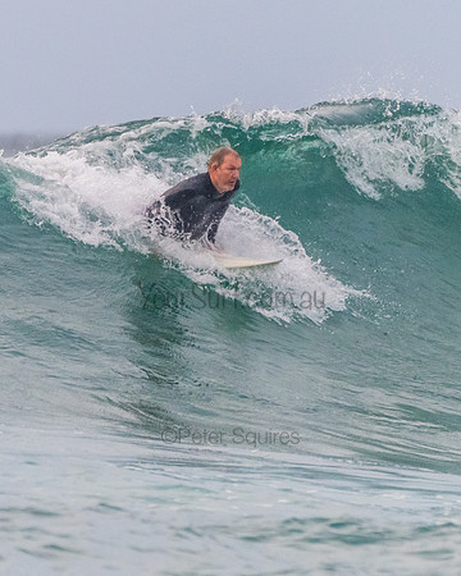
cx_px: 197
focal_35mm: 1189
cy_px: 268
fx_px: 20276
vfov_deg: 1.6
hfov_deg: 1.3
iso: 2000
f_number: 5.6
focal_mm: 500
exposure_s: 1/1600
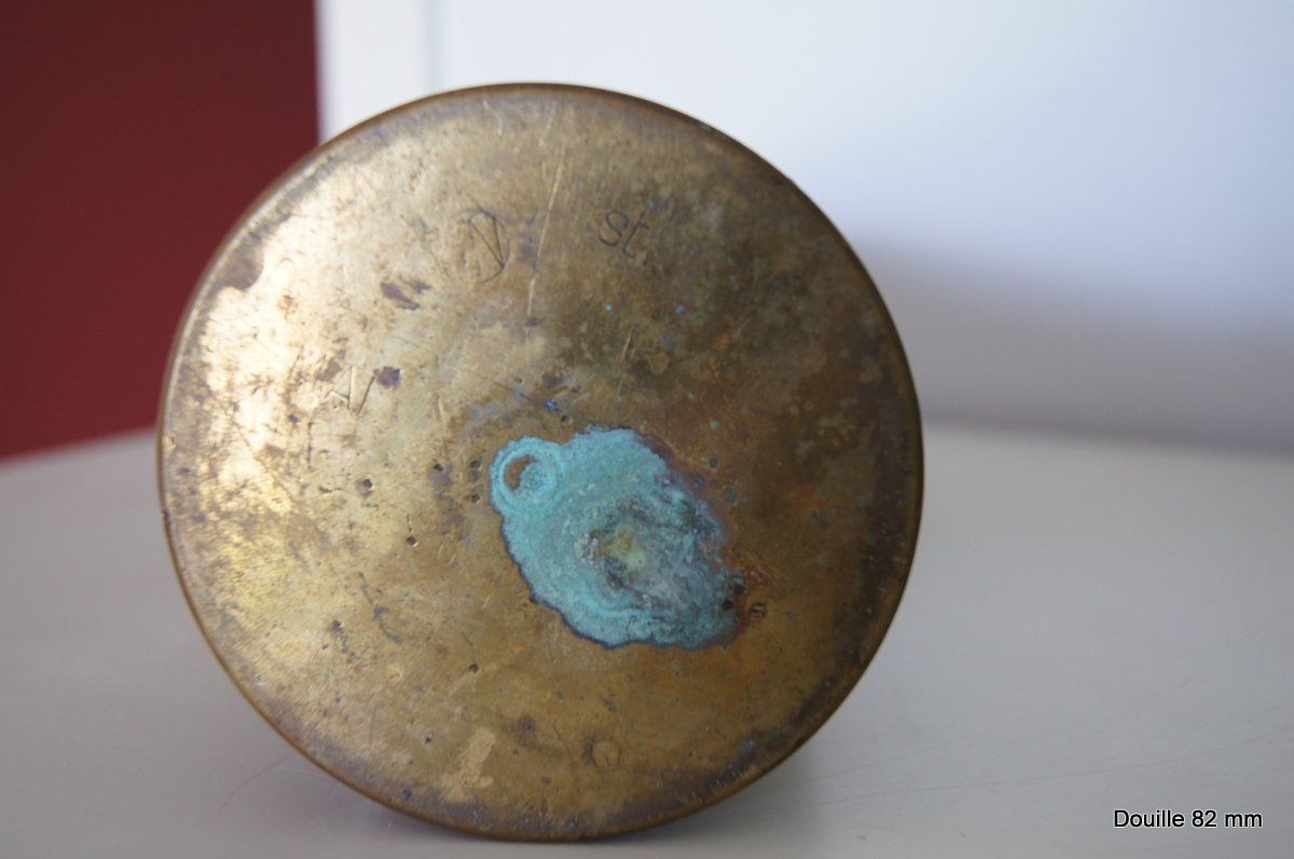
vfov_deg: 34.1
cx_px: 647
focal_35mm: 39
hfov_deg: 49.6
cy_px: 430
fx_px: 1400
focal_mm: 26
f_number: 4.5
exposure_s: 1/50
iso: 500
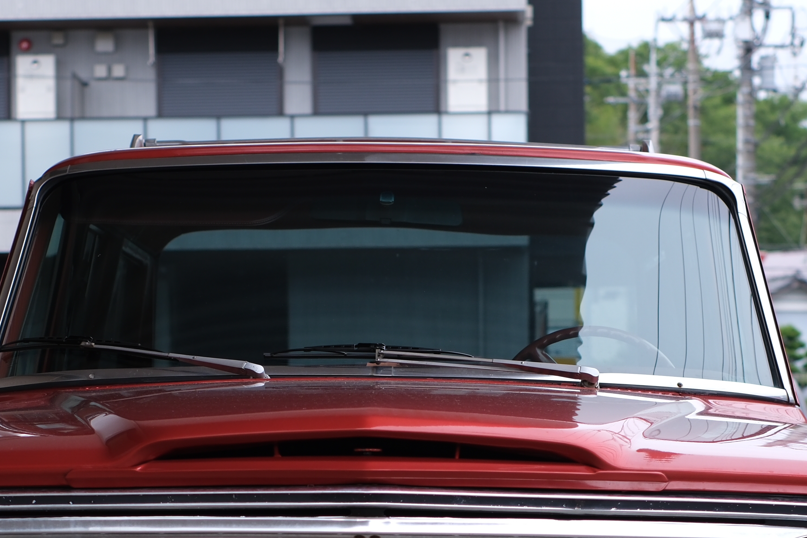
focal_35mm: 138
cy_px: 580
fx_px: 3093
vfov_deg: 9.8
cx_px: 364
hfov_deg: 14.9
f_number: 3.2
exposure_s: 1/600
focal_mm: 35
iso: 125
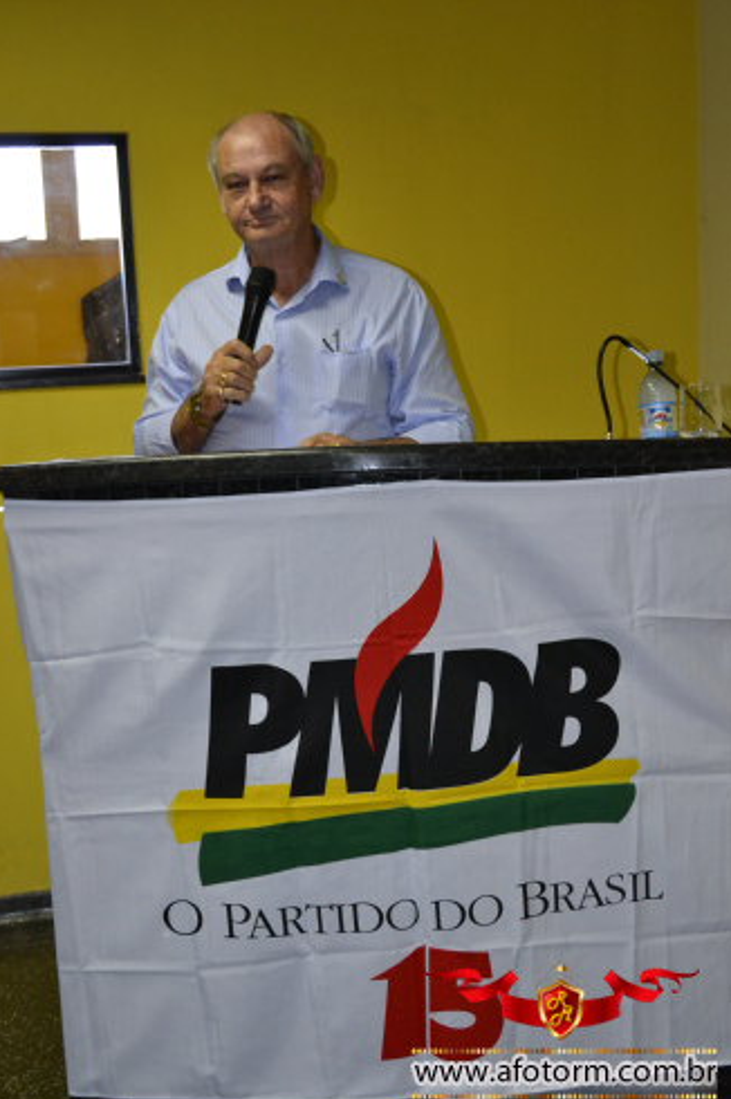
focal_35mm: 49
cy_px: 558
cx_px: 364
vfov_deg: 40.4
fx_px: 1494
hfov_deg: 27.5
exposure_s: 1/60
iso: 1100
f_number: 4.8
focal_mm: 32
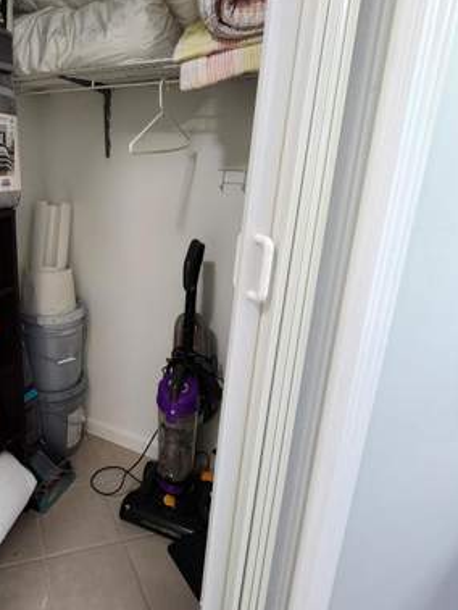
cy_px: 274
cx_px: 89
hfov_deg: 56.5
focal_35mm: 22
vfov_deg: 76.1
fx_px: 388
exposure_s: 1/30
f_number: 2.2
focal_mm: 2.2
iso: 400
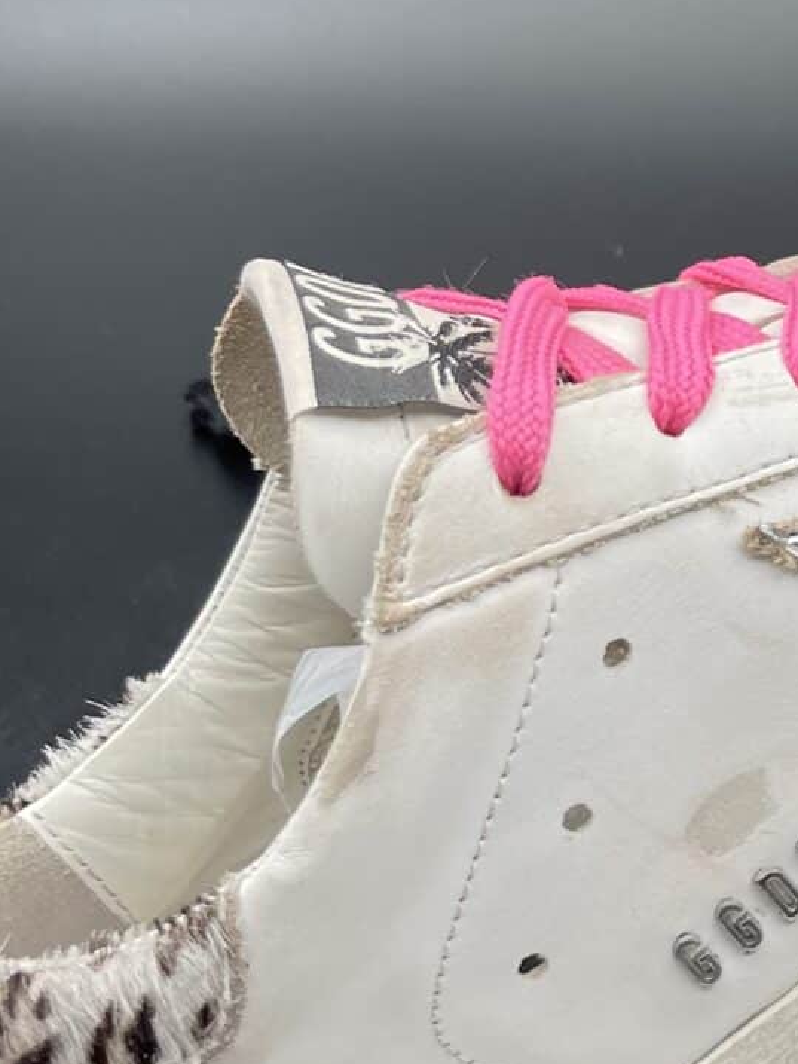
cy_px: 727
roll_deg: -1.1
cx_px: 1045
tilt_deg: -38.2
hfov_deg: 15.1
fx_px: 2859
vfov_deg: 21.0
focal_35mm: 93
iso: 32
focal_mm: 5.1
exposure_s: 1/342
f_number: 1.6
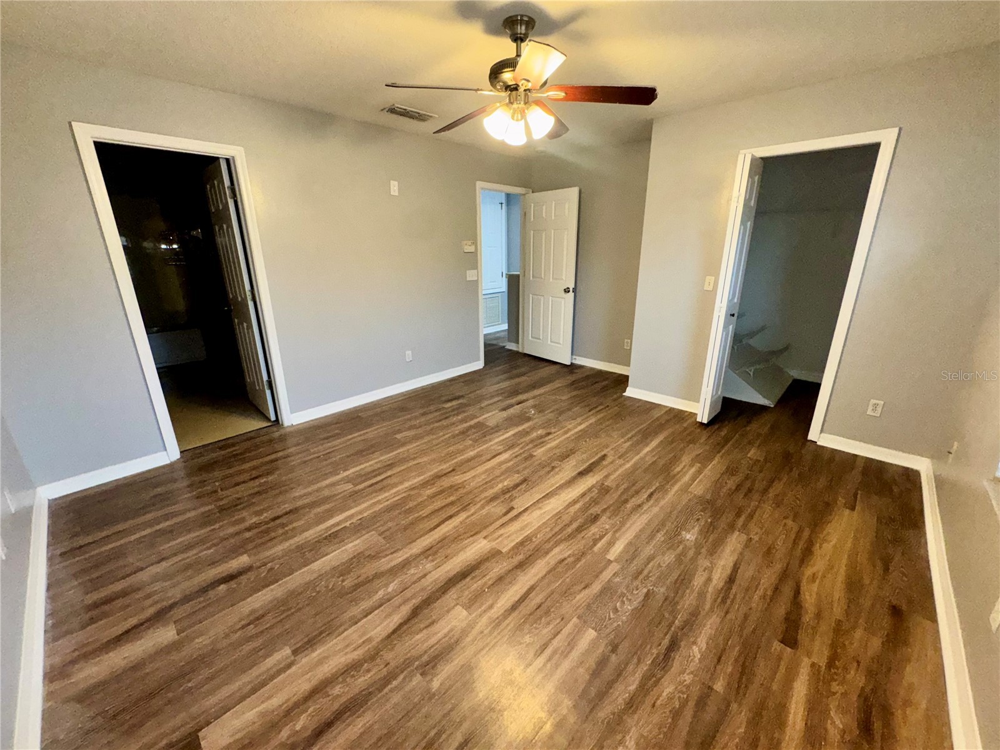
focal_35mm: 14
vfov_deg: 85.7
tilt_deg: -18.6
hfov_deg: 102.1
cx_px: 500
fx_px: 404
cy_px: 375
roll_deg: +0.3
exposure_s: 1/60
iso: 200
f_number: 2.2
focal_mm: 2.22
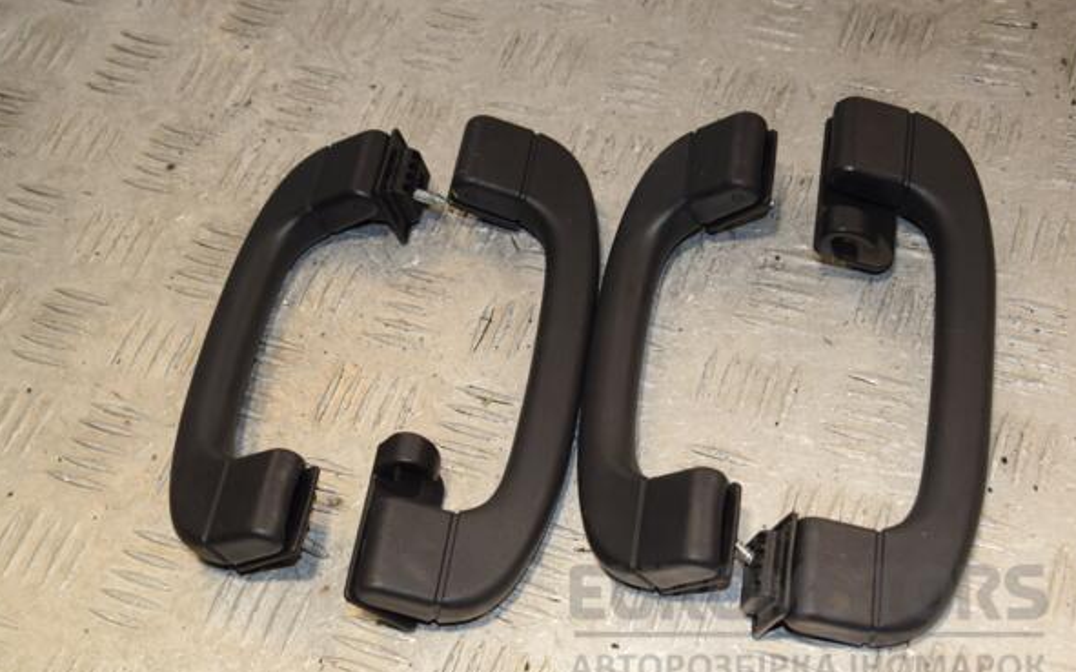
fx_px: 1730
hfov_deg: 34.6
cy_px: 350
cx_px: 535
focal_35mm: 59
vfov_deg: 22.0
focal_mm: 38
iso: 800
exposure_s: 1/200
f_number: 7.1
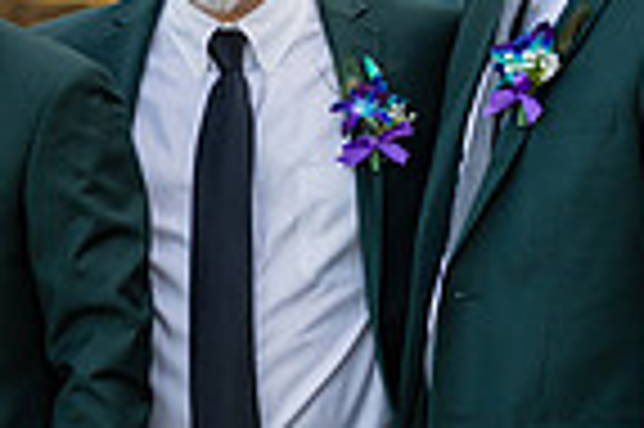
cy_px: 151
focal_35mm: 203
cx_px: -293
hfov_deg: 9.9
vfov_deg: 6.7
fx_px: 3627
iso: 125
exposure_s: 1/640
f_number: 2.5
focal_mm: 50
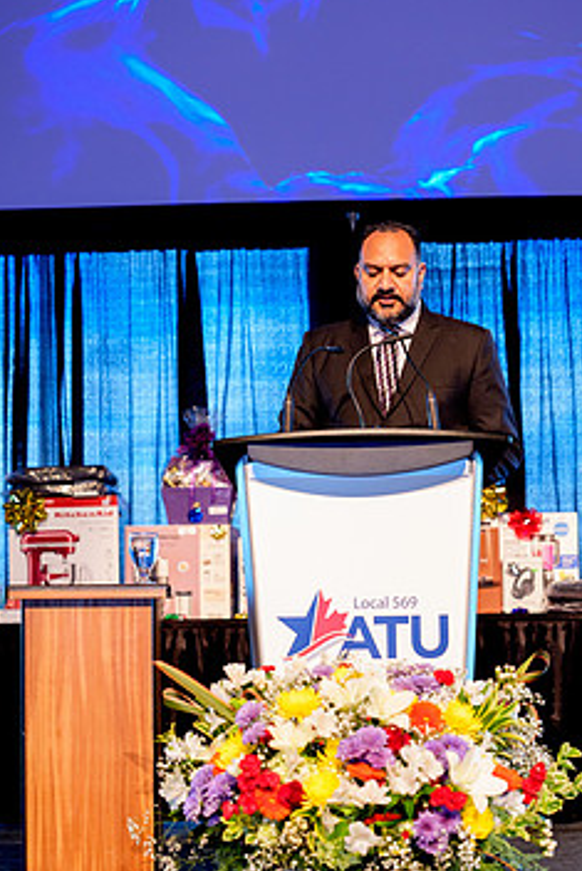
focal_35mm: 69
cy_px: 421
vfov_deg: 29.2
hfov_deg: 19.7
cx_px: 344
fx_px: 1671
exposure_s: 1/160
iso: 3200
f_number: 2.2
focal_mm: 54
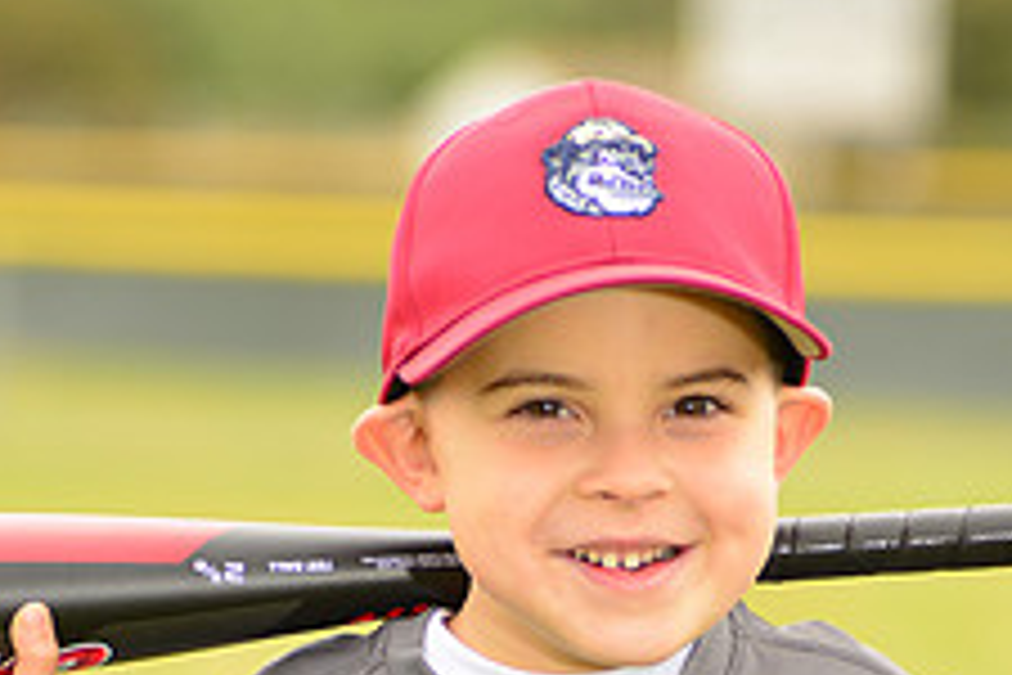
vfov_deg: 3.1
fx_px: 12340
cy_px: 812
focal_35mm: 439
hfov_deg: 4.7
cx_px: 756
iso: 160
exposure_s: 1/250
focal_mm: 170
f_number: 5.6
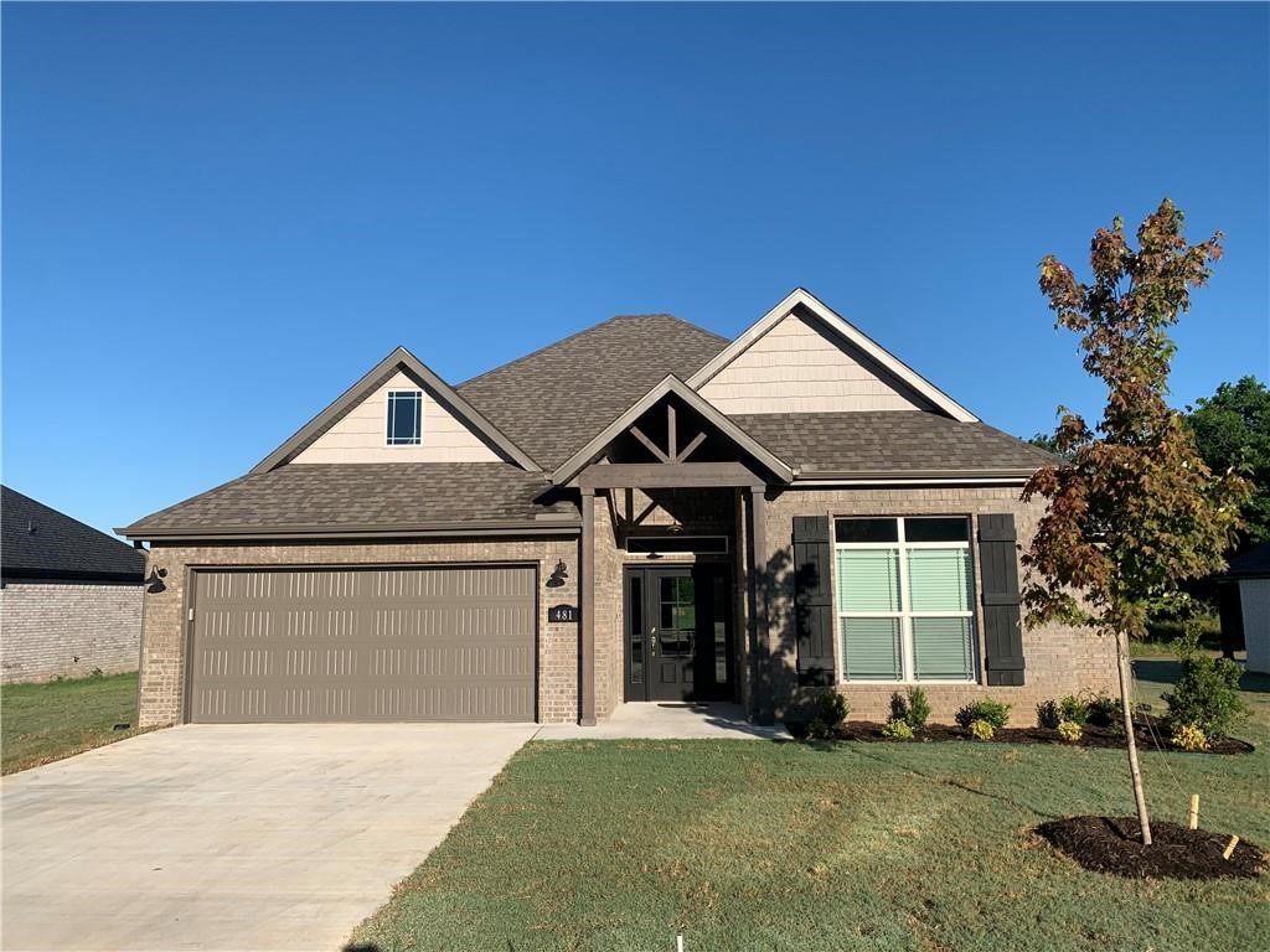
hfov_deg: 67.3
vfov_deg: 53.1
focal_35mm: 26
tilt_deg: +7.9
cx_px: 635
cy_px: 476
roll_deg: +1.1
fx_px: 954
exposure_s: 1/2364
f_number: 1.8
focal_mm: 4.25
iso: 25
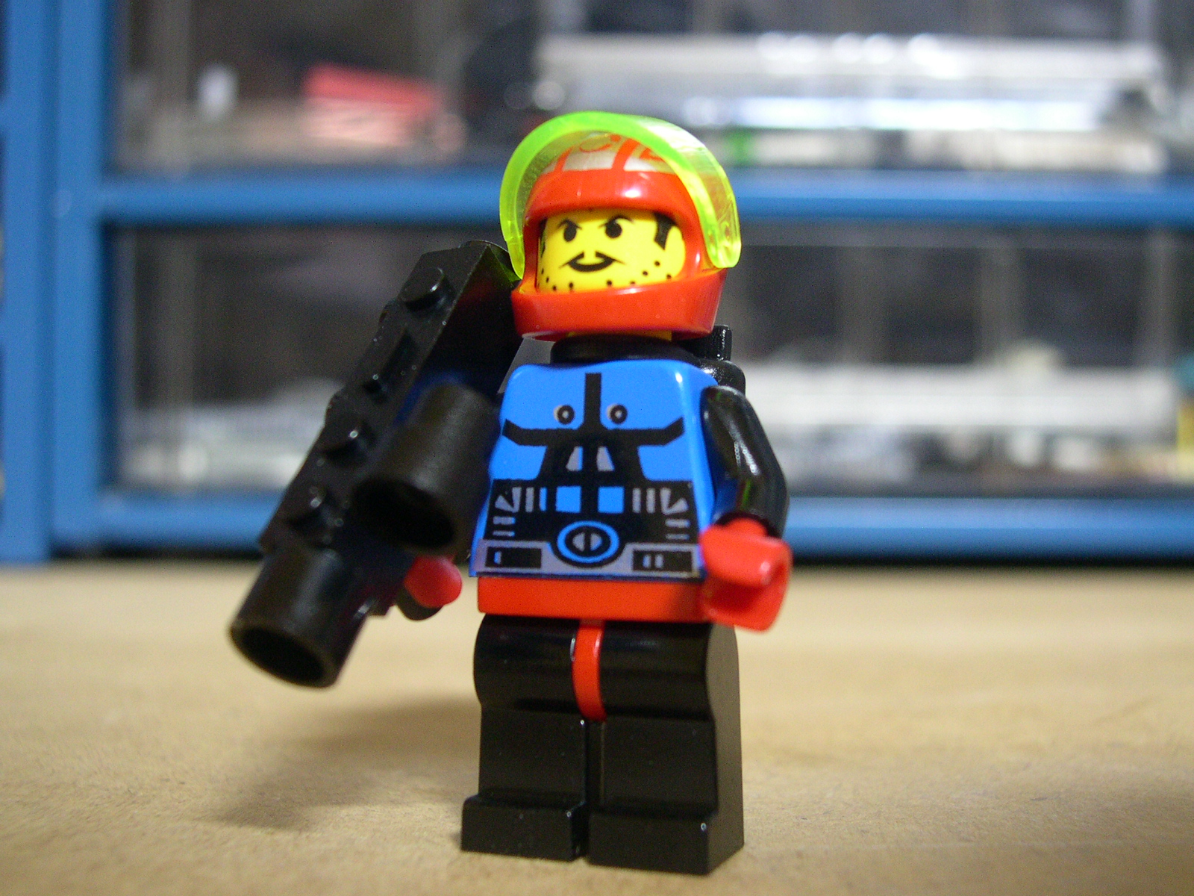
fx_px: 1449
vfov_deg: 34.3
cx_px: 597
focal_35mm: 42
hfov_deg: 44.8
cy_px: 448
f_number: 2.9
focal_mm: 9
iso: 400
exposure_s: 1/3.8
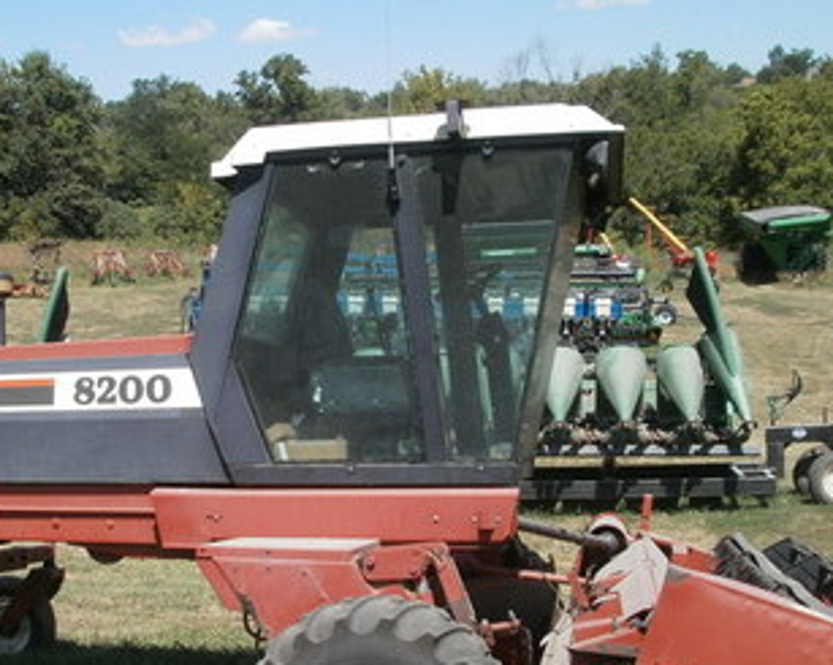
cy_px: 429
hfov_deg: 41.1
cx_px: 353
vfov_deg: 33.2
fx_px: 1108
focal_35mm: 45
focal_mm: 4.65
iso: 100
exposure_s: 1/200
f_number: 7.8
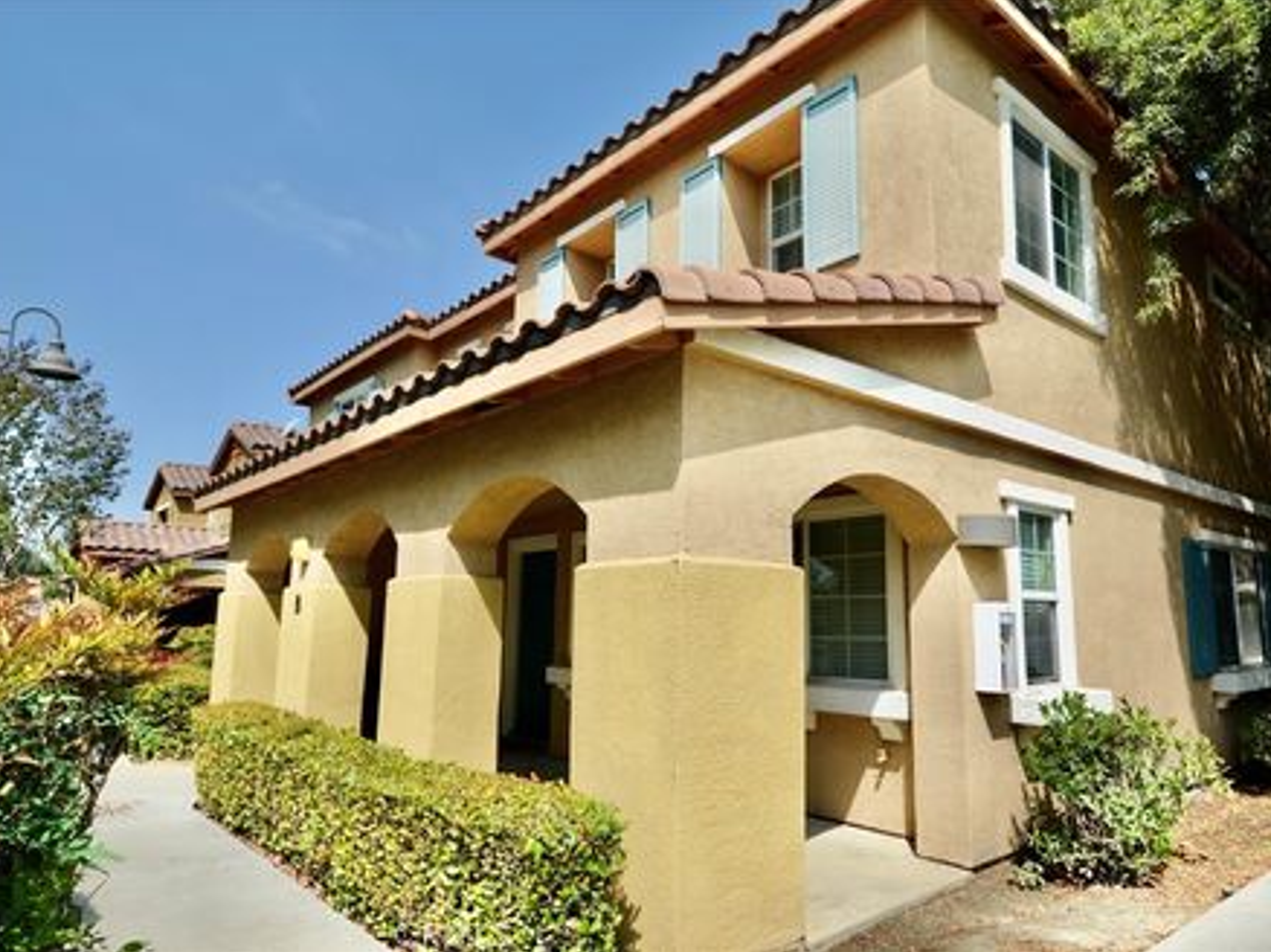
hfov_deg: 73.8
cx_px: 699
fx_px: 844
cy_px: 475
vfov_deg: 58.8
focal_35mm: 23
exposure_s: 1/320
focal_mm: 14
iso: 100
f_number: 9
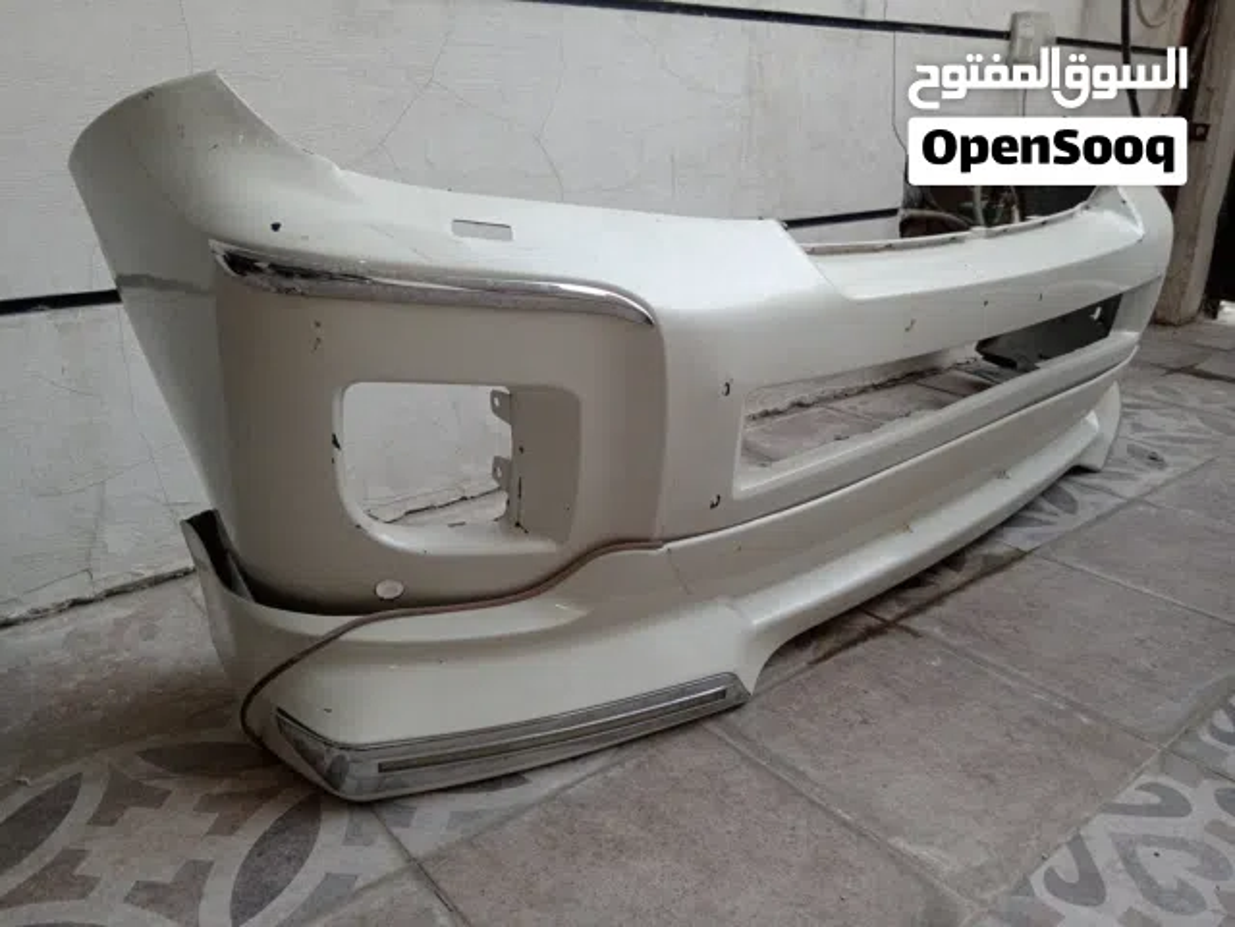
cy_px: 464
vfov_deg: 51.4
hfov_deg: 65.3
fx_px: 963
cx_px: 618
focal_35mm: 27
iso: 771
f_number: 1.9
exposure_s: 1/60
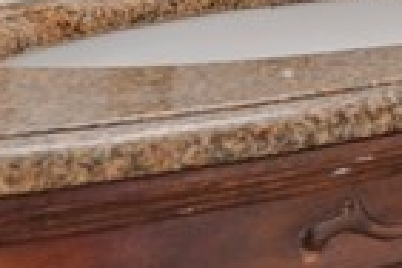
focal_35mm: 123
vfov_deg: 10.4
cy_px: -239
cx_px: 1049
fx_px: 1373
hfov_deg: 12.1
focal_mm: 16
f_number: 8
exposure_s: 1.6
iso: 100
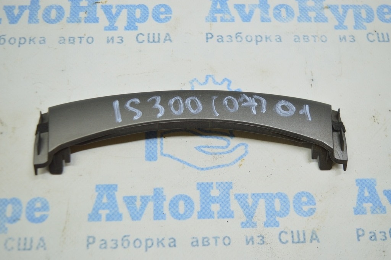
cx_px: 196
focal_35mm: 42
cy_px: 130
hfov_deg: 46.4
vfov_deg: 31.8
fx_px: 456
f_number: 4.2
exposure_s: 1/60
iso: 400
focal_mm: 28
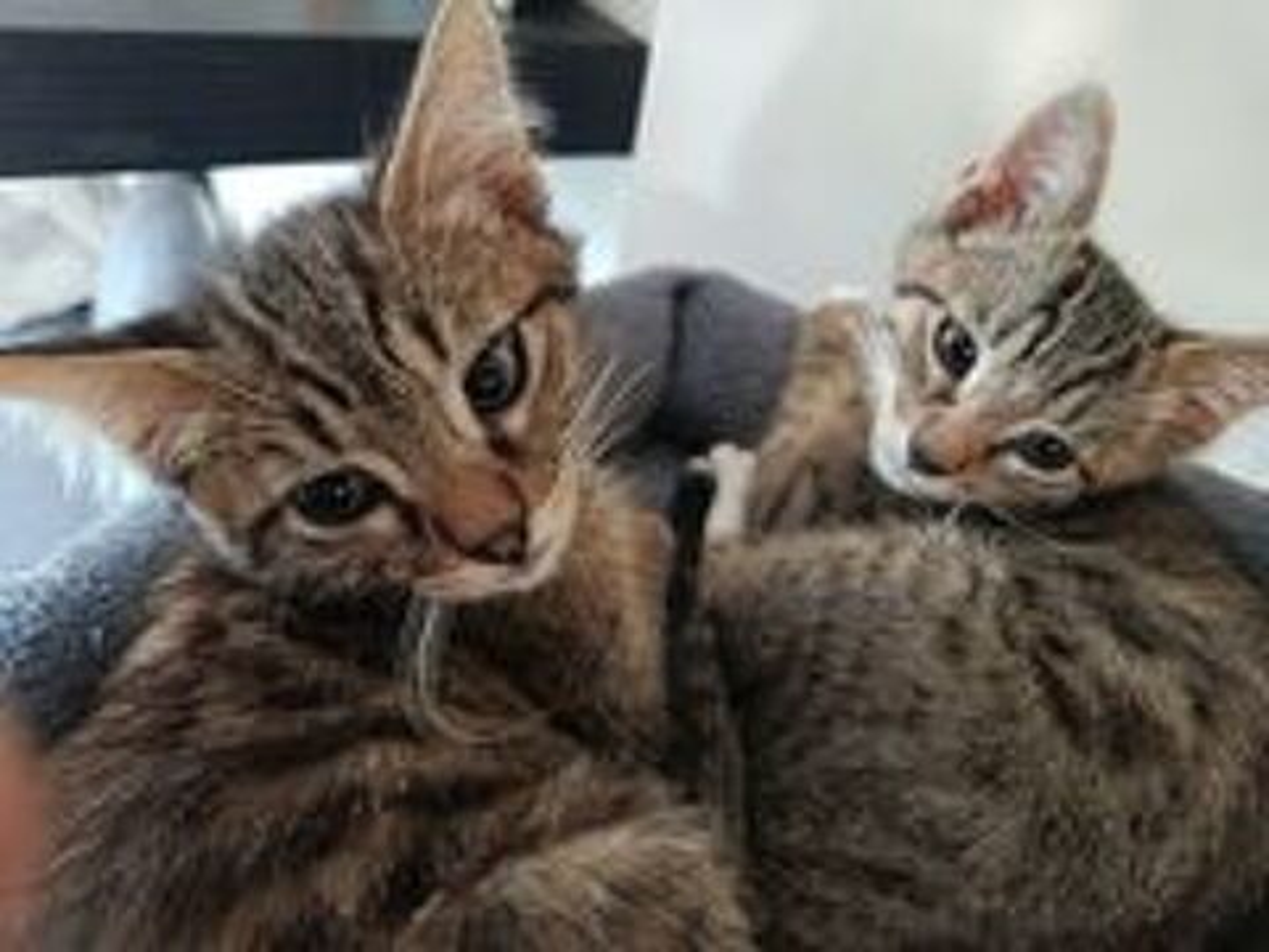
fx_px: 880
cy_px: 476
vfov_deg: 56.8
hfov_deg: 71.6
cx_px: 634
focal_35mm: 24
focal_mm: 5.24
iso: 2499
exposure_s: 1/25
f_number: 1.7
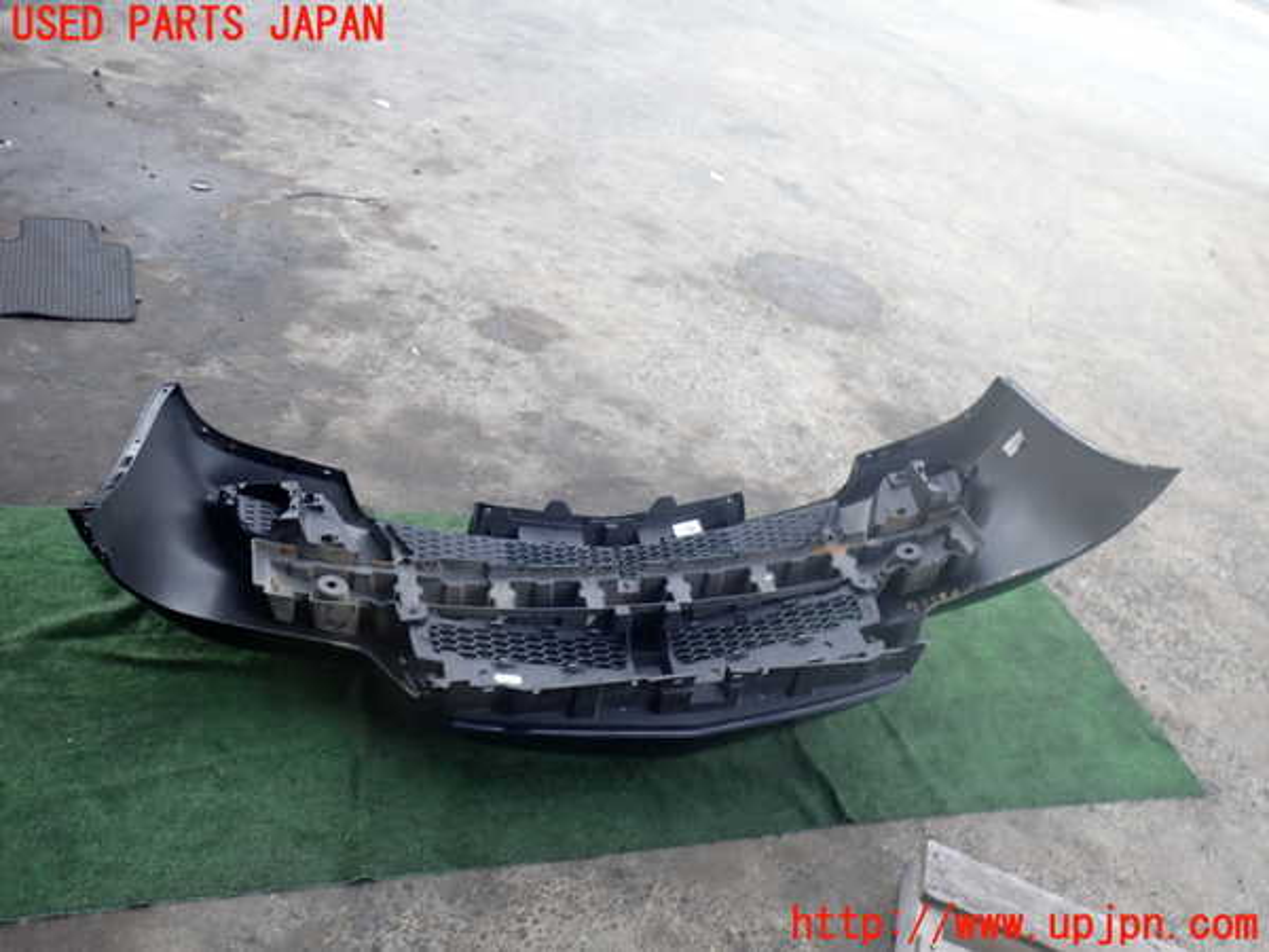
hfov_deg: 60.0
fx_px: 1100
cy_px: 476
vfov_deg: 46.8
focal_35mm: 30
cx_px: 634
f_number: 2.3
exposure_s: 1/160
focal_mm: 5.4
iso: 100
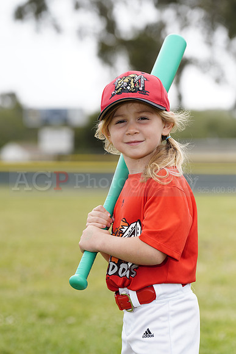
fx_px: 1602
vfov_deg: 12.6
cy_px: 177
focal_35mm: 163
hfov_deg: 8.4
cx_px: 118
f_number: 5.6
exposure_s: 1/250
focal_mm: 163
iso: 100
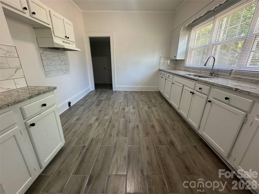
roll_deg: -1.2
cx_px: 130
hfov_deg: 102.1
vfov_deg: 85.7
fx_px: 105
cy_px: 97
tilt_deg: -18.5
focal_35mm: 14
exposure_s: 1/60
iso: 160
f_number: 2.2
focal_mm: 2.22
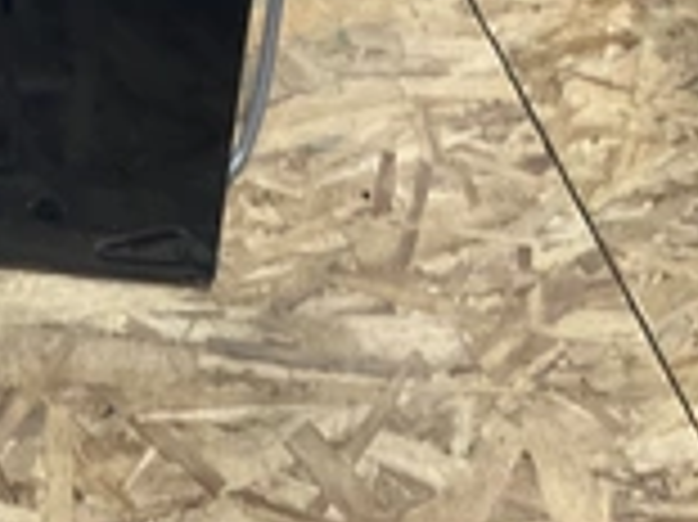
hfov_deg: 23.6
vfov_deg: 19.1
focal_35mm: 75
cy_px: 0
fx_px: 1511
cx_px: -158
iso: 200
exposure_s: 1/40
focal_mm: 3
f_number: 1.8
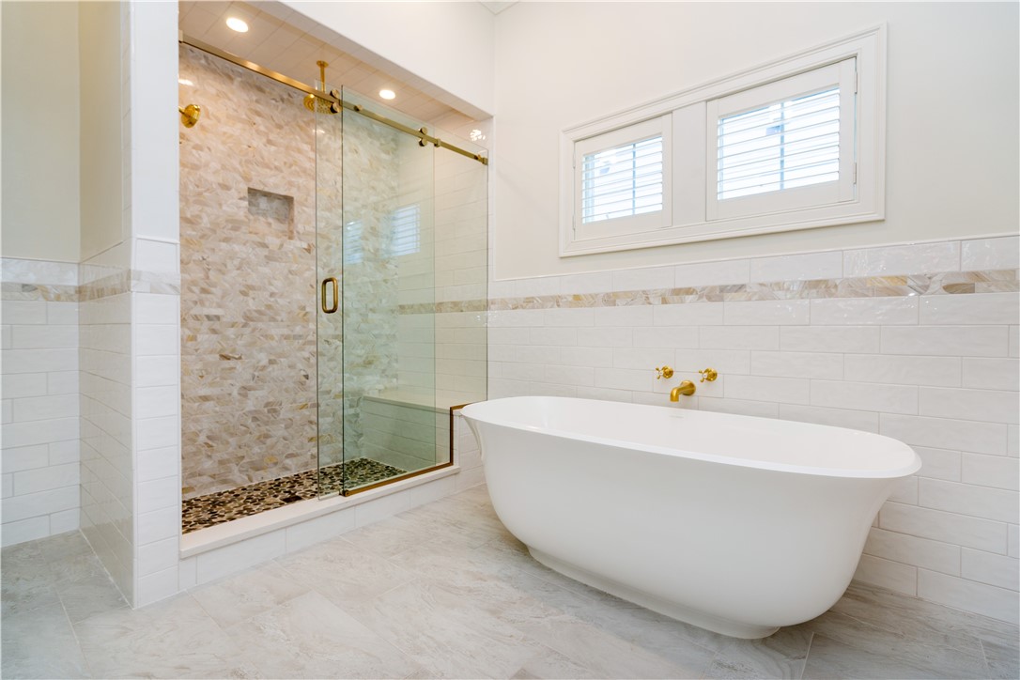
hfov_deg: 96.7
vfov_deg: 73.7
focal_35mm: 16
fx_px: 453
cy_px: 340
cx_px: 510
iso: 100
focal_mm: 16
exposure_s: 1/15
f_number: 6.3
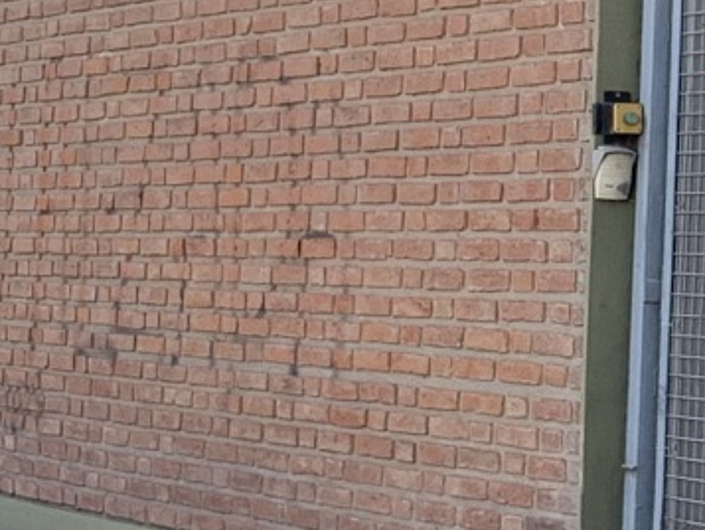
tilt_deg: +3.1
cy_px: 154
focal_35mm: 149
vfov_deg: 10.0
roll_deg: -1.3
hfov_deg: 12.4
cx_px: 1159
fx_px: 3036
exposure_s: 1/441
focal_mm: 4.25
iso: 25
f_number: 1.8
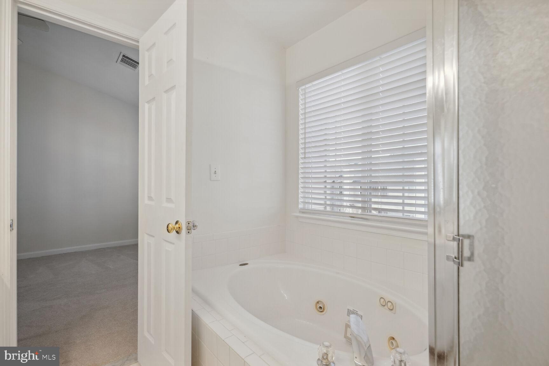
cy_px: 183
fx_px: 244
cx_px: 274
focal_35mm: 16
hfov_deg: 96.7
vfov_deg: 73.7
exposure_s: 1/250
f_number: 6.3
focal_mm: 16
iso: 500
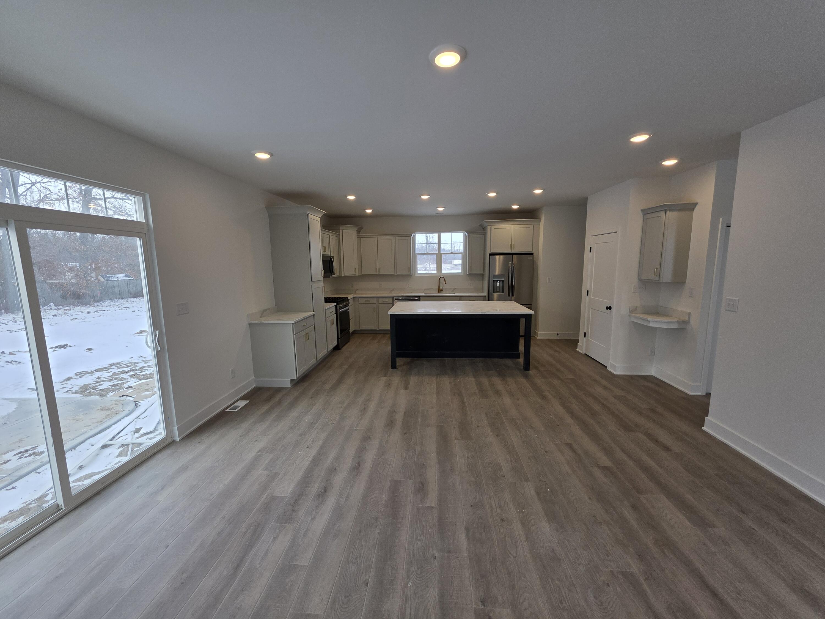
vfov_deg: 89.9
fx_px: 310
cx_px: 412
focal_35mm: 13
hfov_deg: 106.2
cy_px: 310
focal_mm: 2.2
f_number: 1.9
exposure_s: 1/359
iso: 80
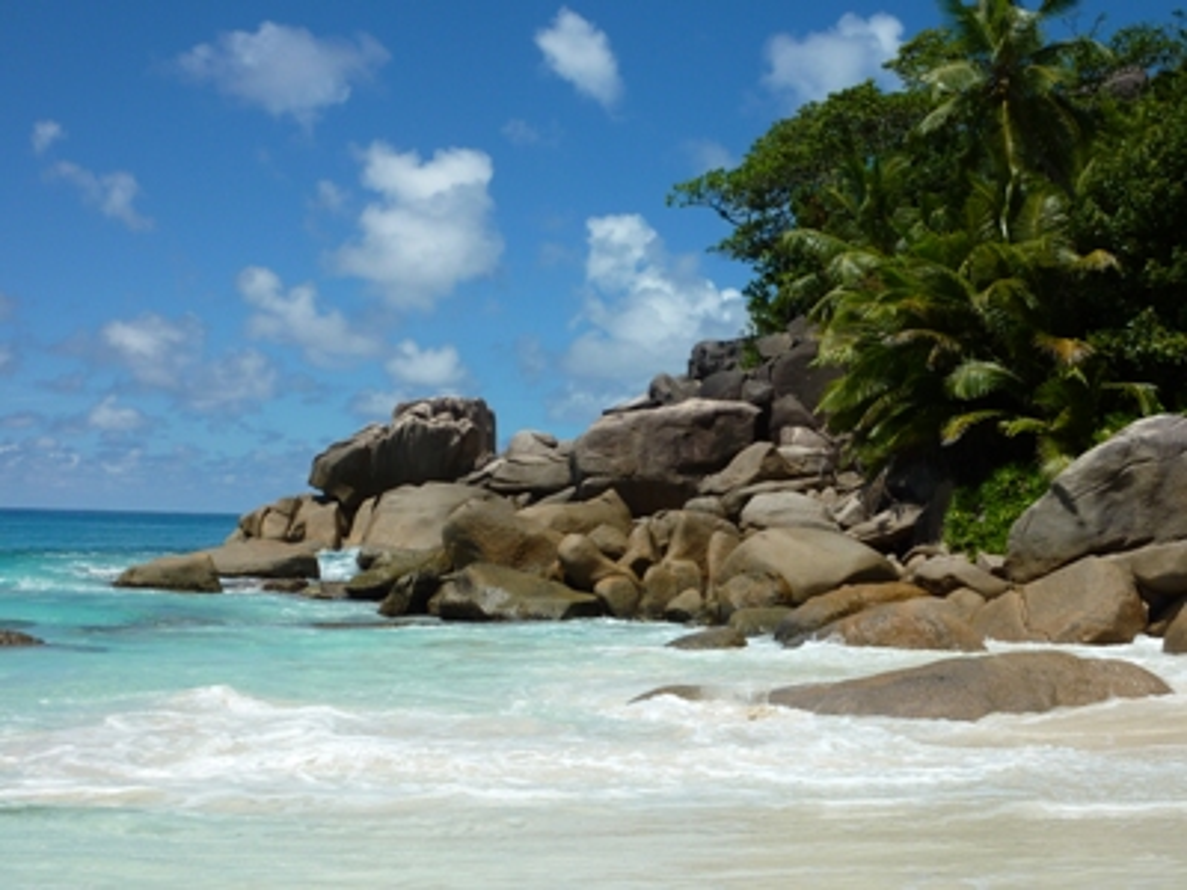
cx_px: 594
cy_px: 445
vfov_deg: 32.2
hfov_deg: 42.1
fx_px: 1543
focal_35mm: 45
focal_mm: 7.3
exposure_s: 1/640
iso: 80
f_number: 5.6
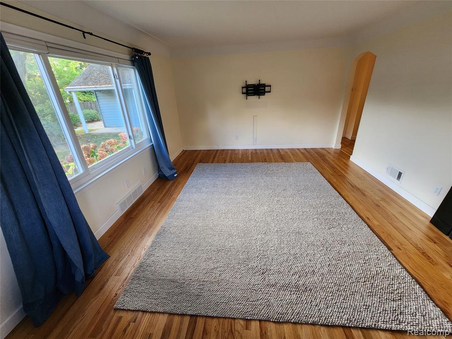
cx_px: 226
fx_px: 170
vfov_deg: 89.9
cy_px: 170
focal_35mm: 13
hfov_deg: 106.2
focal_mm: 2.2
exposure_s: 1/60
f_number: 2.2
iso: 250
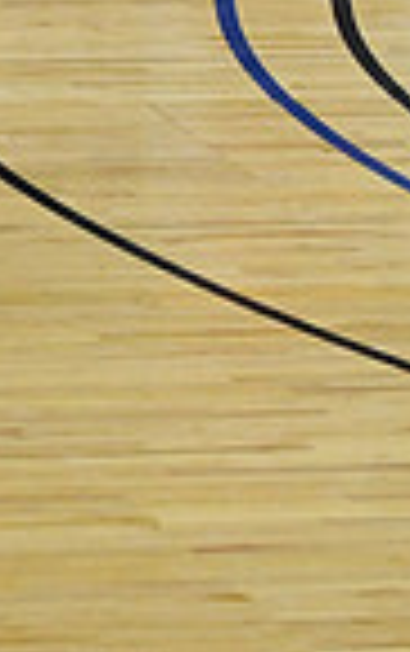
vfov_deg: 4.9
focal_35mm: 428
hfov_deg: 3.0
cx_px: -793
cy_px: -74
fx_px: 7629
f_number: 4
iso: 5000
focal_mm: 70
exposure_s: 1/500
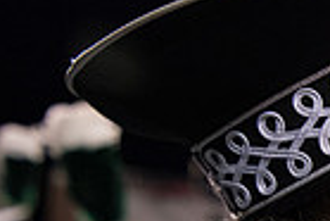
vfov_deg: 13.1
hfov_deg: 17.2
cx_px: 567
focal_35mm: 100
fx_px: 918
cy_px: 310
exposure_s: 1/1250
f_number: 3.2
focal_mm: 24
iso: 4000
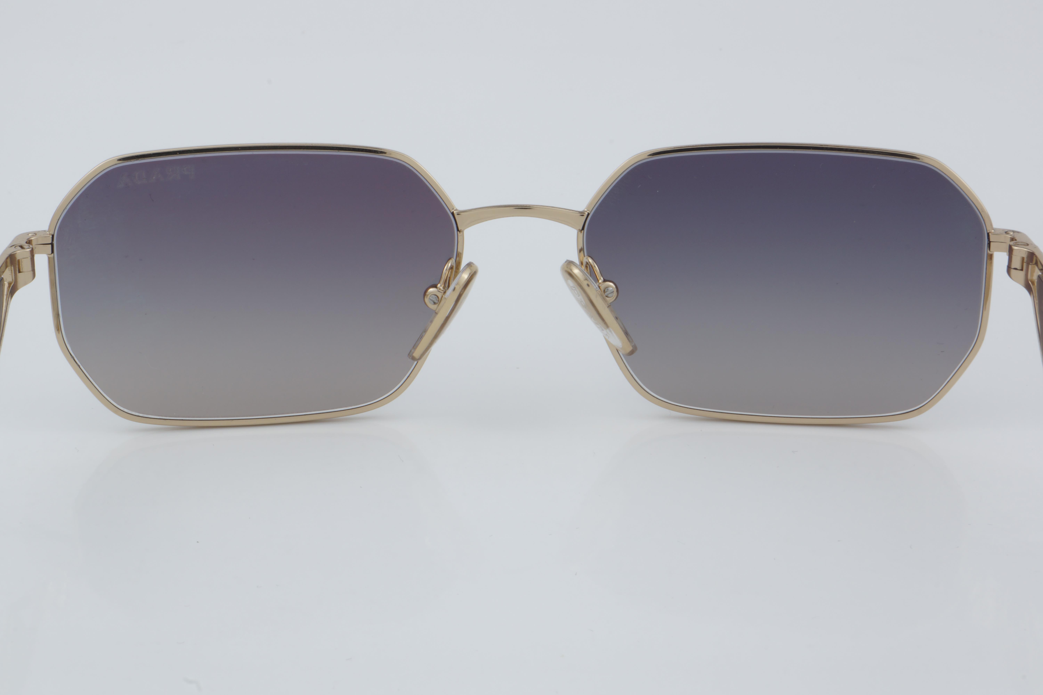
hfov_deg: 27.0
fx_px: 2173
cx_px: 522
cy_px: 348
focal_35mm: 75
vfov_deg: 18.2
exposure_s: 1/4
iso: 100
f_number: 32
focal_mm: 50
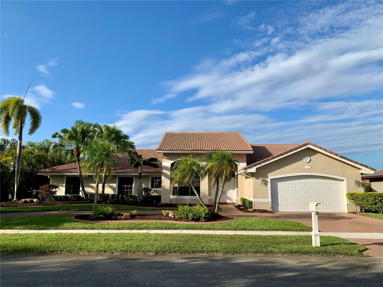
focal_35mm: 26
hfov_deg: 67.3
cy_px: 144
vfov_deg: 53.1
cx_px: 192
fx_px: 288
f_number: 1.8
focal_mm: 4.25
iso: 25
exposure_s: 1/1992
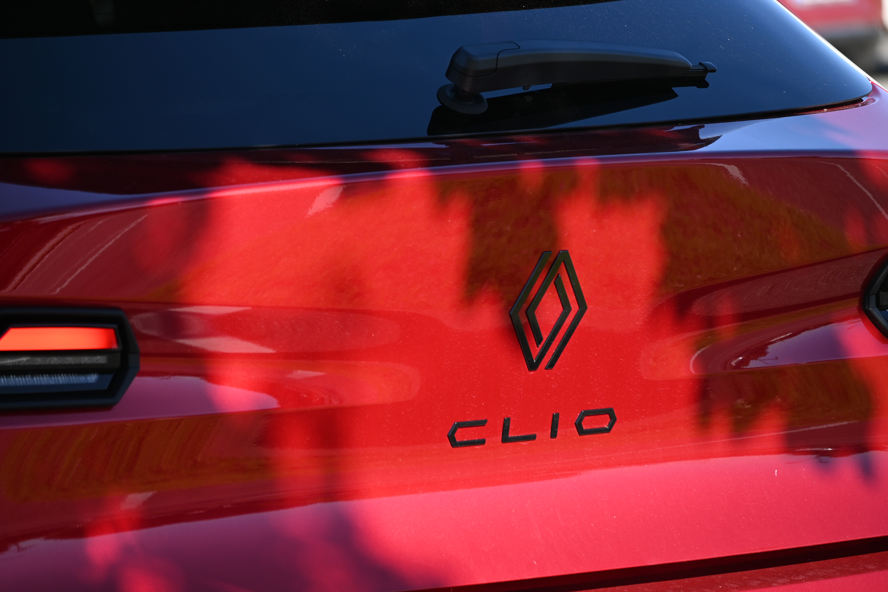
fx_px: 5920
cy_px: 296
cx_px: 444
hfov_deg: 8.6
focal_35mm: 240
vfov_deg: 5.7
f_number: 5.3
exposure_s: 1/500
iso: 220
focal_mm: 160
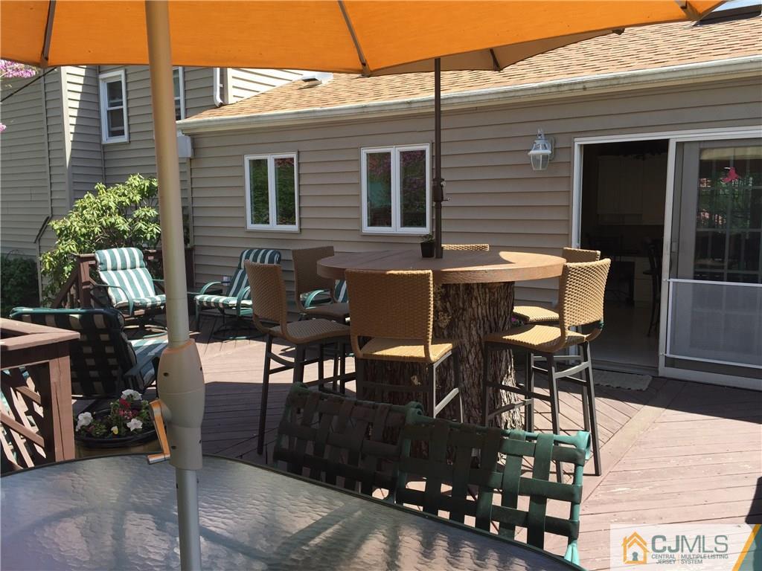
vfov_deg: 48.2
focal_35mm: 29
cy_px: 286
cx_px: 381
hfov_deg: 61.7
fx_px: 638
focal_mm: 4.15
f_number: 2.2
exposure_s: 1/618
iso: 32
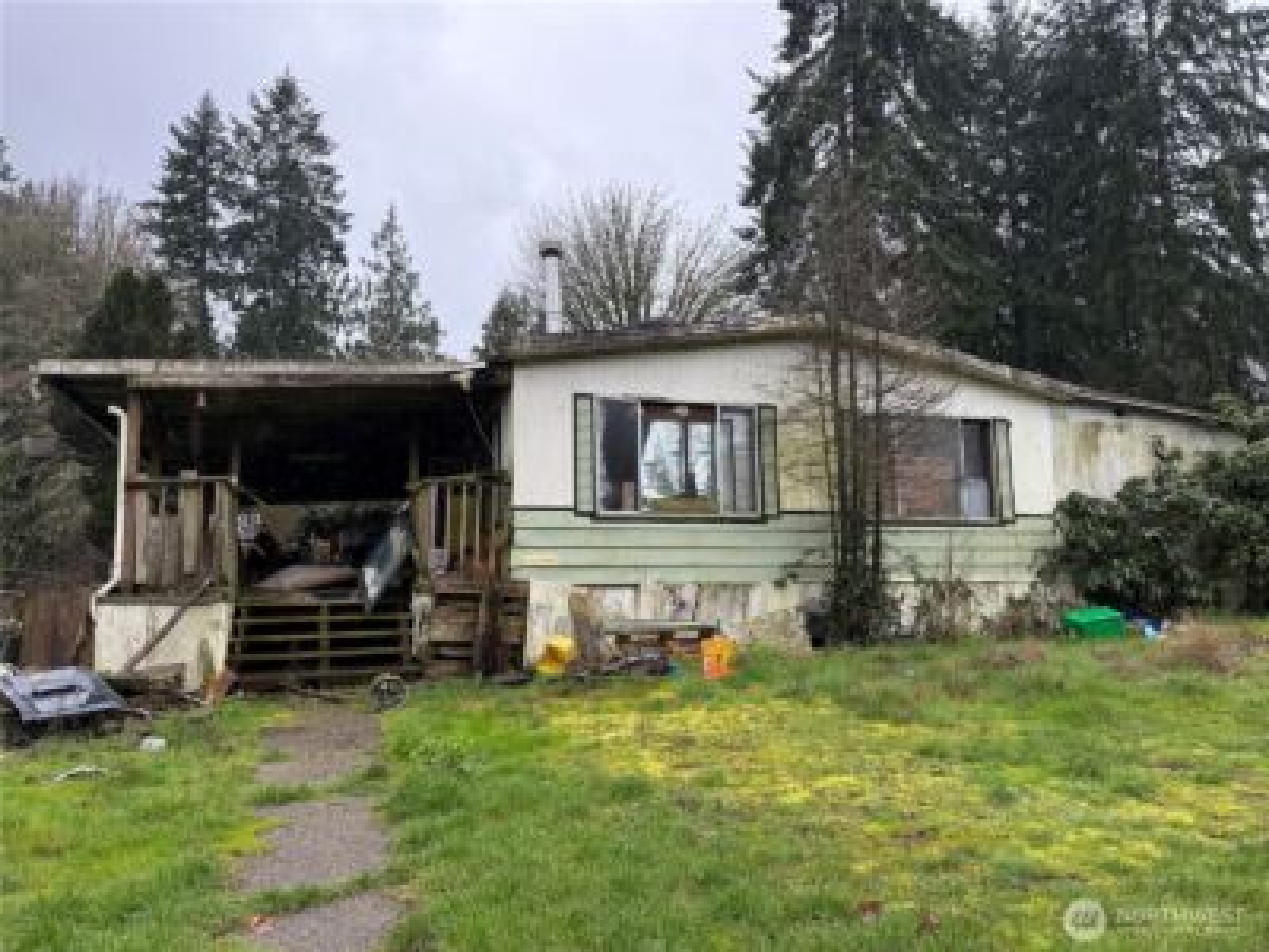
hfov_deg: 71.6
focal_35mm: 24
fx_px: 880
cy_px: 476
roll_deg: +1.6
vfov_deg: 56.8
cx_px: 634
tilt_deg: +8.2
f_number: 1.78
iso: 100
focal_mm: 6.76
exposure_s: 1/309
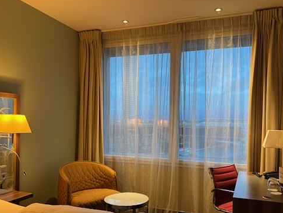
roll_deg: -0.5
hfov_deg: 56.8
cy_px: 124
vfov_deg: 44.0
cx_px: 149
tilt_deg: -0.9
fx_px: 262
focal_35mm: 32
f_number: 1.78
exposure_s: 1/50
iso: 250
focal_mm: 6.76
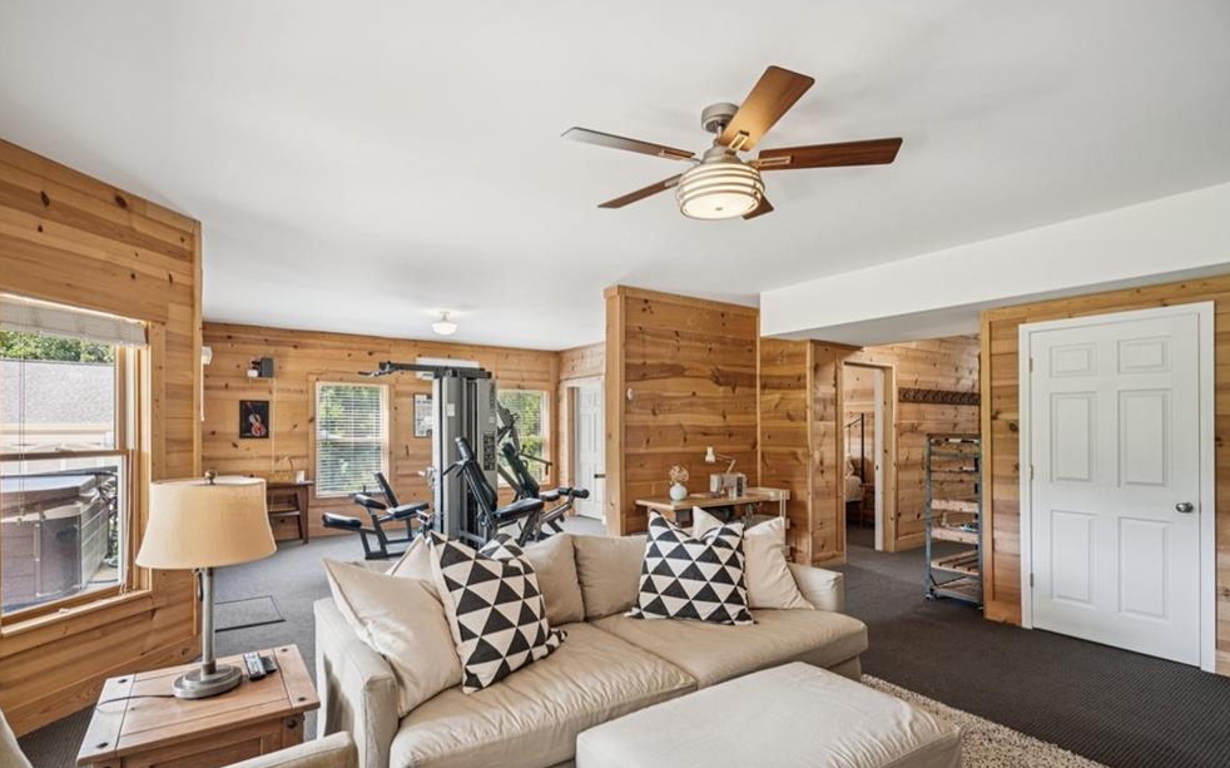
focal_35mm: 17
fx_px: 570
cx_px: 600
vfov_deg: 67.8
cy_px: 417
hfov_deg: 94.4
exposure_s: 1/13
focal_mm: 16
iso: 400
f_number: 5.6
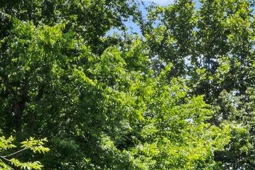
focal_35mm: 111
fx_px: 787
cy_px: 263
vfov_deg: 11.8
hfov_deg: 16.3
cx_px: 415
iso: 200
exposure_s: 1/125
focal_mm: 16.3
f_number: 9
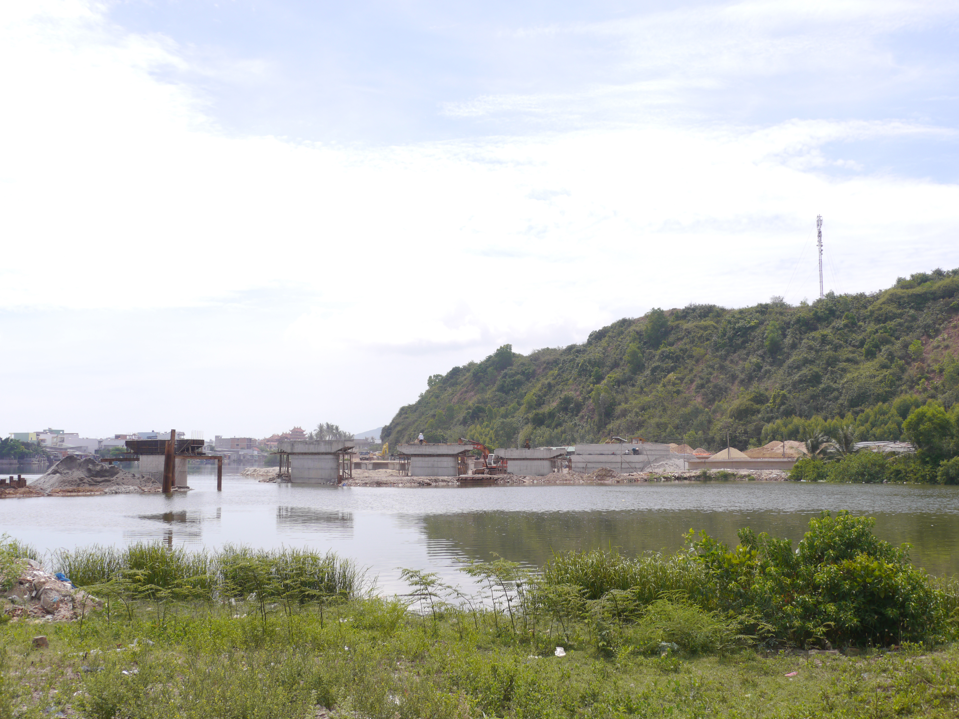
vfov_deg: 36.8
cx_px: 480
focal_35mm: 39
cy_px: 359
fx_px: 1080
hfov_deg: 47.9
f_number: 6.3
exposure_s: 1/500
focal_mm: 19
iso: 160
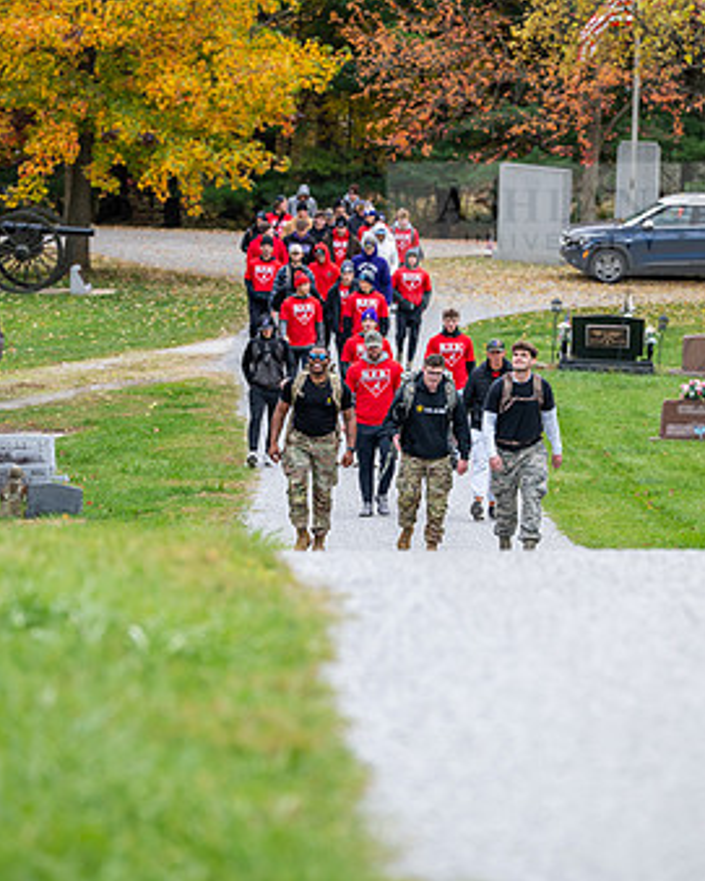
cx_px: 346
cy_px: 325
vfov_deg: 7.8
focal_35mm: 249
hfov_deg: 6.2
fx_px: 6497
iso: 640
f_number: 4.5
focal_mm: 200
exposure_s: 1/320
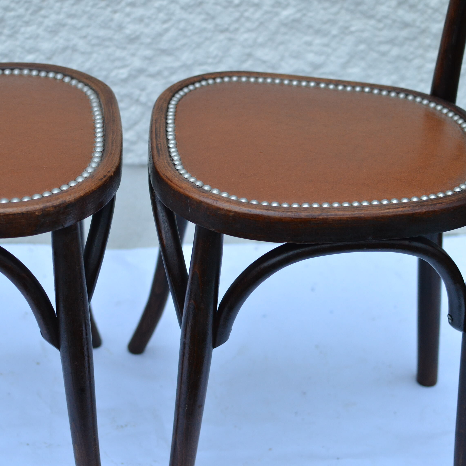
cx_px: 140
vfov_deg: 25.5
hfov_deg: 25.3
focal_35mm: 68
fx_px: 1030
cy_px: 235
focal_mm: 35
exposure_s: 1/125
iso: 800
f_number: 2.8
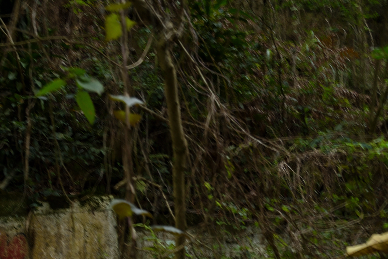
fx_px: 636
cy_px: 282
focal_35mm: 59
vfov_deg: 21.8
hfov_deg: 31.8
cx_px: 19
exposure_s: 1/15
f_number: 5.6
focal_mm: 27
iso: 400
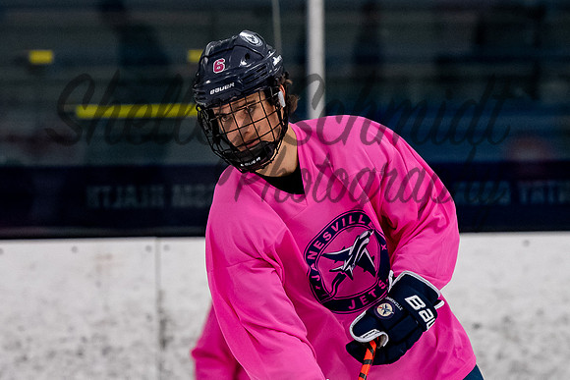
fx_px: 8386
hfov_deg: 3.9
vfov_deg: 2.6
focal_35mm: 530
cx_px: 268
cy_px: 149
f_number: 3.5
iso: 2000
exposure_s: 1/800
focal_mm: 200
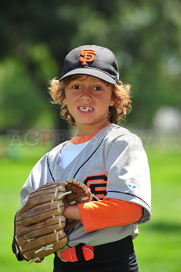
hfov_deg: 6.9
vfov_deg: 10.3
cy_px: 136
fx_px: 1510
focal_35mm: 200
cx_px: 90
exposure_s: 1/800
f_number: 5
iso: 320
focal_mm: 200
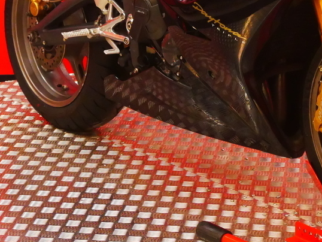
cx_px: 183
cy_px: -77
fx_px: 1294
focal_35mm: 139
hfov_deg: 14.2
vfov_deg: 10.4
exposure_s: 1/125
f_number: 5.3
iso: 2500
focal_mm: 26
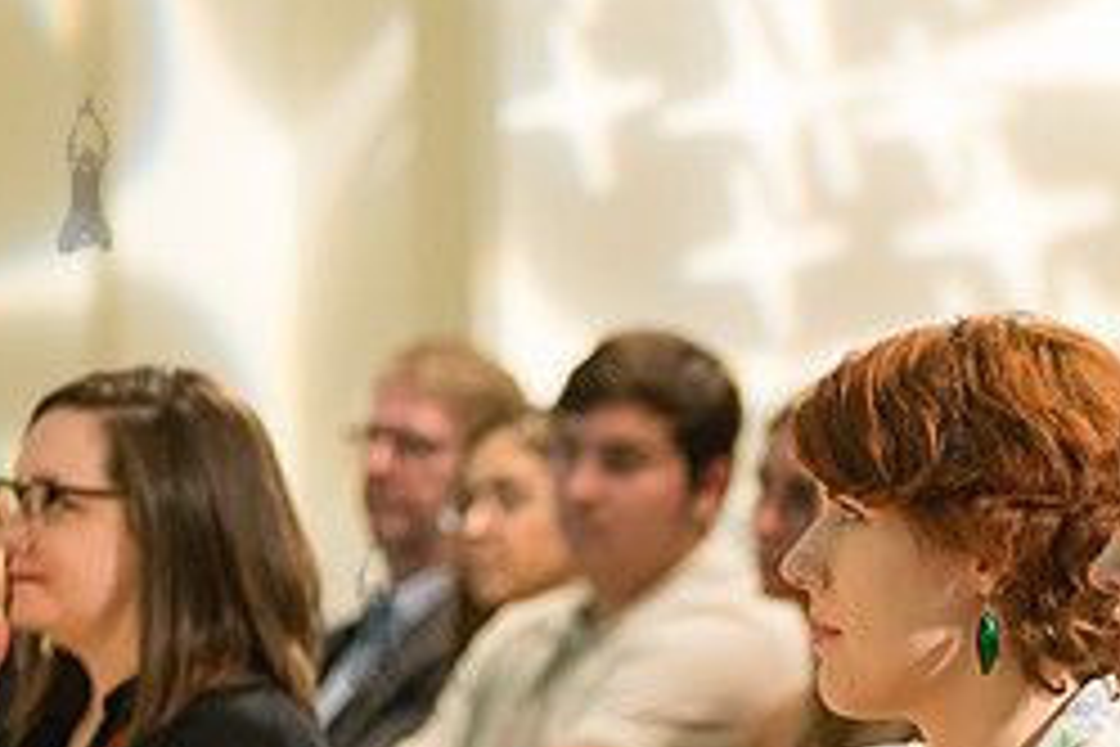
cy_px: 826
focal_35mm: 261
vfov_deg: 5.2
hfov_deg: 7.9
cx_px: 954
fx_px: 8119
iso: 4000
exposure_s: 1/200
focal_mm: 112
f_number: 2.8
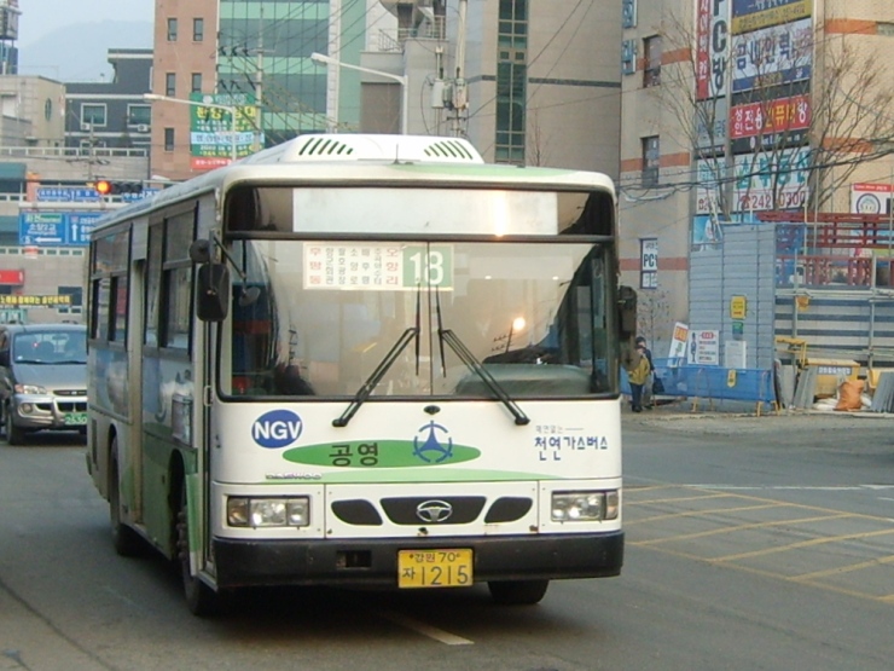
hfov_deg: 52.6
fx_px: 904
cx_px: 447
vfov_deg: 40.7
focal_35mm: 35
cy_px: 336
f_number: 2.8
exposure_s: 1/180
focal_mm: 5.8
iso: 50
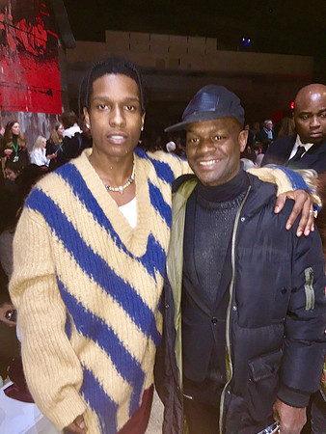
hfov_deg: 48.3
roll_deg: -1.9
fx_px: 364
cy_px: 217
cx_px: 163
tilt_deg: -14.1
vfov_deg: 61.6
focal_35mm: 29
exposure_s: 1/16
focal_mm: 4.15
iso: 100
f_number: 2.2
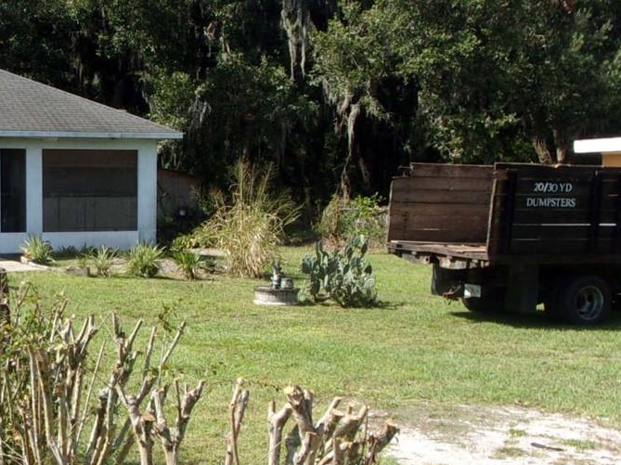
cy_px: 276
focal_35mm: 67
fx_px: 1201
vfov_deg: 21.9
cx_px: 31
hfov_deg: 27.6
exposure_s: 1/50
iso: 80
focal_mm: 5.1
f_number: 10.8
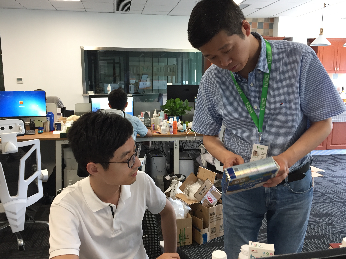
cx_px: 170
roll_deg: -0.2
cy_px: 131
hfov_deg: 58.3
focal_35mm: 31
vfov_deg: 45.4
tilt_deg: -9.8
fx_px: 310
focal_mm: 4.15
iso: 100
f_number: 2.2
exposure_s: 1/33
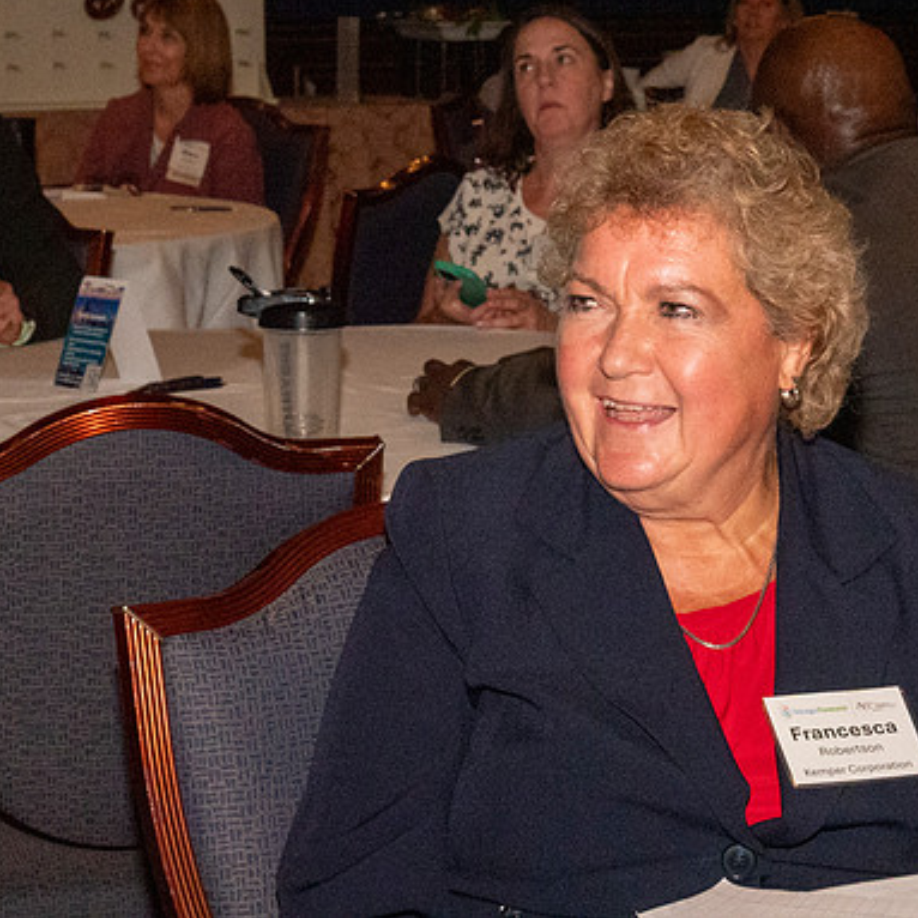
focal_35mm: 116
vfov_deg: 15.0
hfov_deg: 15.0
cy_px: 457
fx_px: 3480
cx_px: 630
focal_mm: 60
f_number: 14
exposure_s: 1/125
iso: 6400
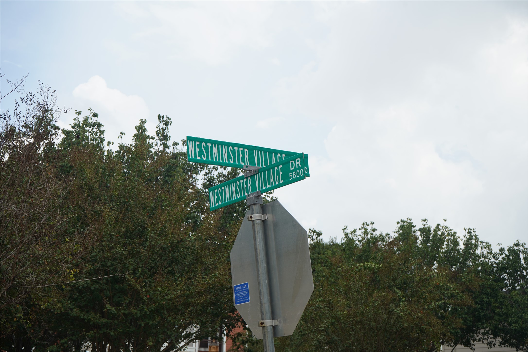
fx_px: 763
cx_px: 264
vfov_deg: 26.0
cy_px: 176
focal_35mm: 52
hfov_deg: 38.2
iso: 100
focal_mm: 52
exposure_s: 1/160
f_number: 8
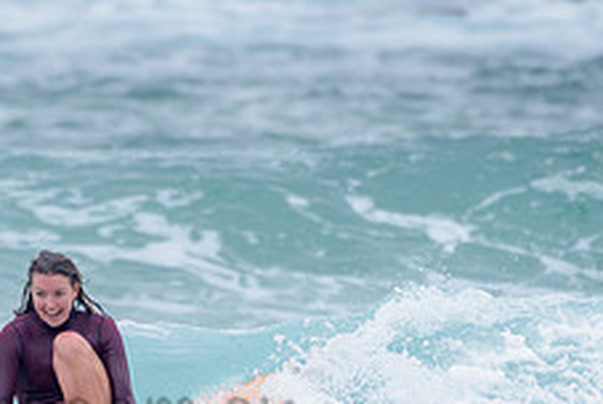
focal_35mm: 1565
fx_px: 26247
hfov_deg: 1.3
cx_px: 51
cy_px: 343
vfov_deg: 0.9
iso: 720
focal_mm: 500
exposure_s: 1/1250
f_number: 5.6
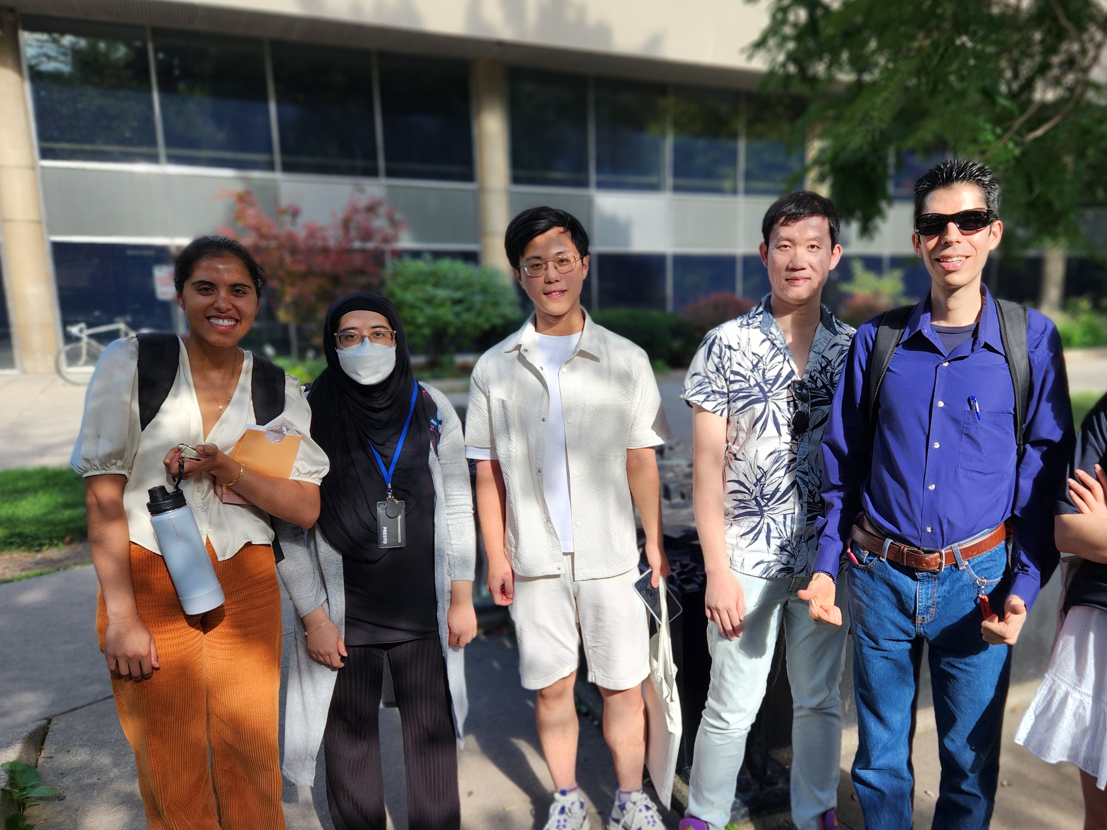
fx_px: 959
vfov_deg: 46.6
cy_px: 476
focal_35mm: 30
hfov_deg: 59.0
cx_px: 710
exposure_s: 1/408
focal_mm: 5.4
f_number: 1.8
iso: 20
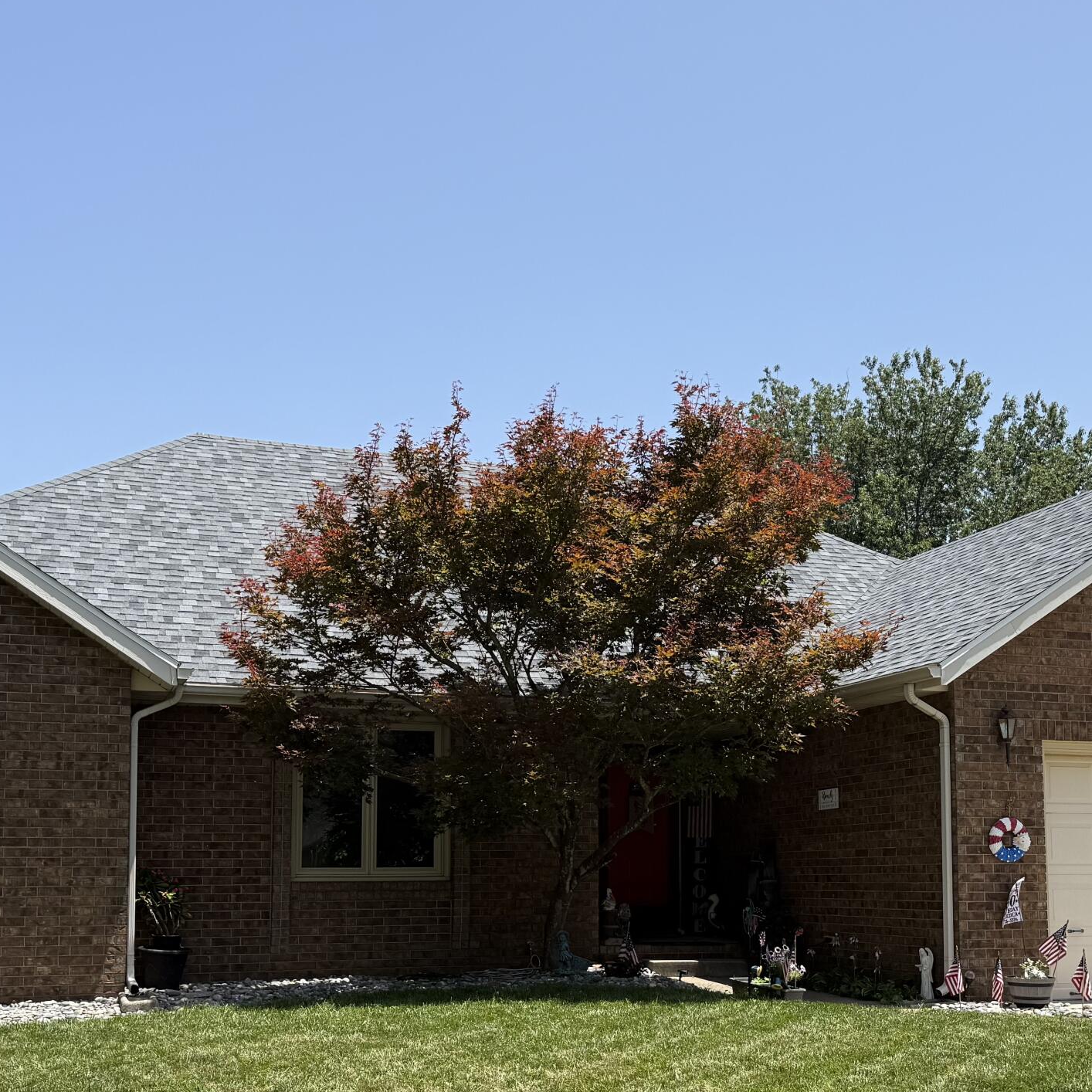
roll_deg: -0.2
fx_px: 1606
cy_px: 750
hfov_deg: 37.4
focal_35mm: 45
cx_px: 646
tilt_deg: +5.0
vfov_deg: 37.1
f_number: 1.78
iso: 80
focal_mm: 6.76
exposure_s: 1/3145
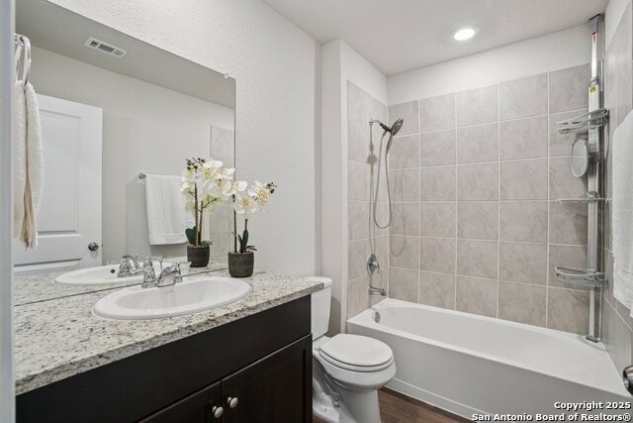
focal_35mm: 16
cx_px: 316
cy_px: 212
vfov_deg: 73.8
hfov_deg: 96.7
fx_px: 281
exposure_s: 1/10
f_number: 8
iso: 400
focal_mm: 16
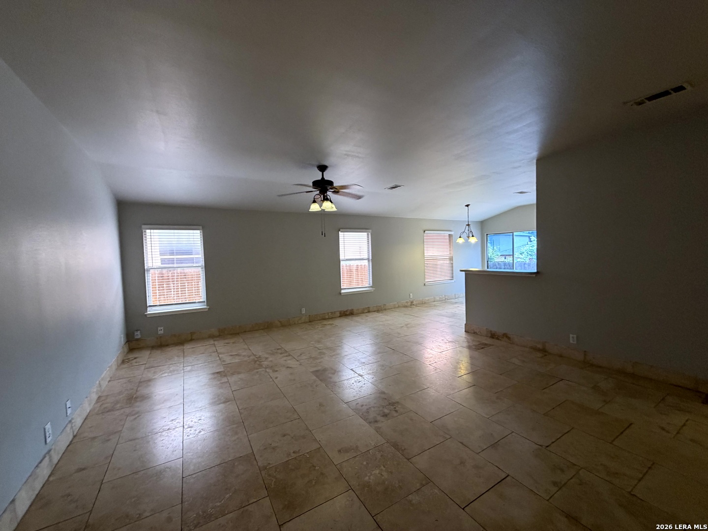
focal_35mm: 14
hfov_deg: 102.1
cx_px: 354
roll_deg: +3.5
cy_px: 266
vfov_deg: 85.7
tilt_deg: +1.1
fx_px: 286
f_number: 2.2
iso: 200
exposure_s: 1/60
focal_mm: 2.22
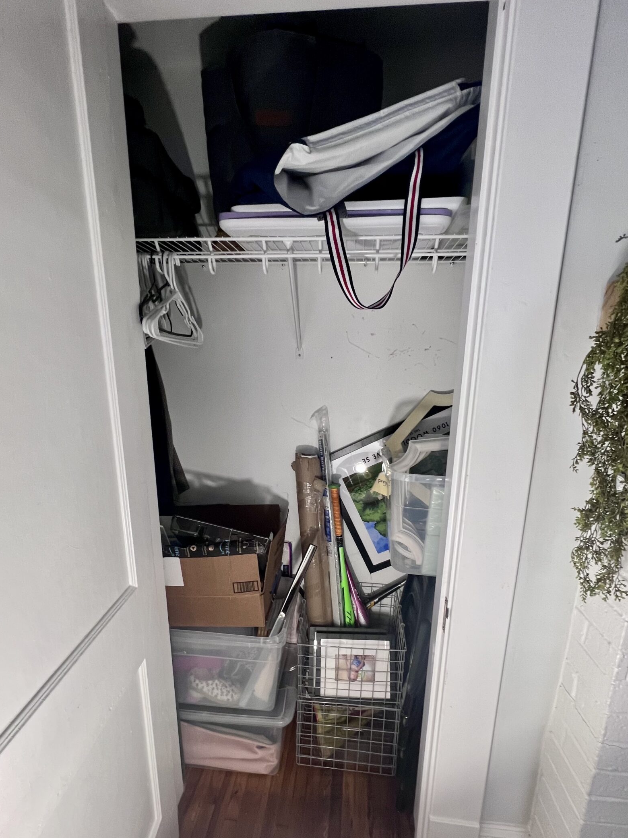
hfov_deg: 78.1
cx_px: 312
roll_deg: -0.1
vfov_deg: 93.8
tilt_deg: -13.5
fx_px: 387
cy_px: 480
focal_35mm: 16
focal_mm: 1.57
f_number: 1.8
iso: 160
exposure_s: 1/60
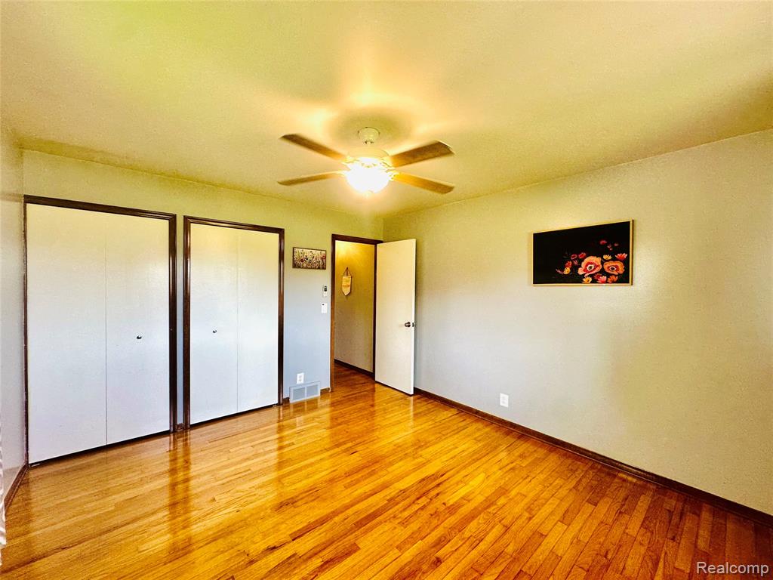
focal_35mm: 14
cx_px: 386
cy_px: 290
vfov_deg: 85.7
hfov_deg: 102.1
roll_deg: -0.9
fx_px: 313
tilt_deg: -1.0
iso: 160
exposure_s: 1/120
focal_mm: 2.22
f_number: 2.2
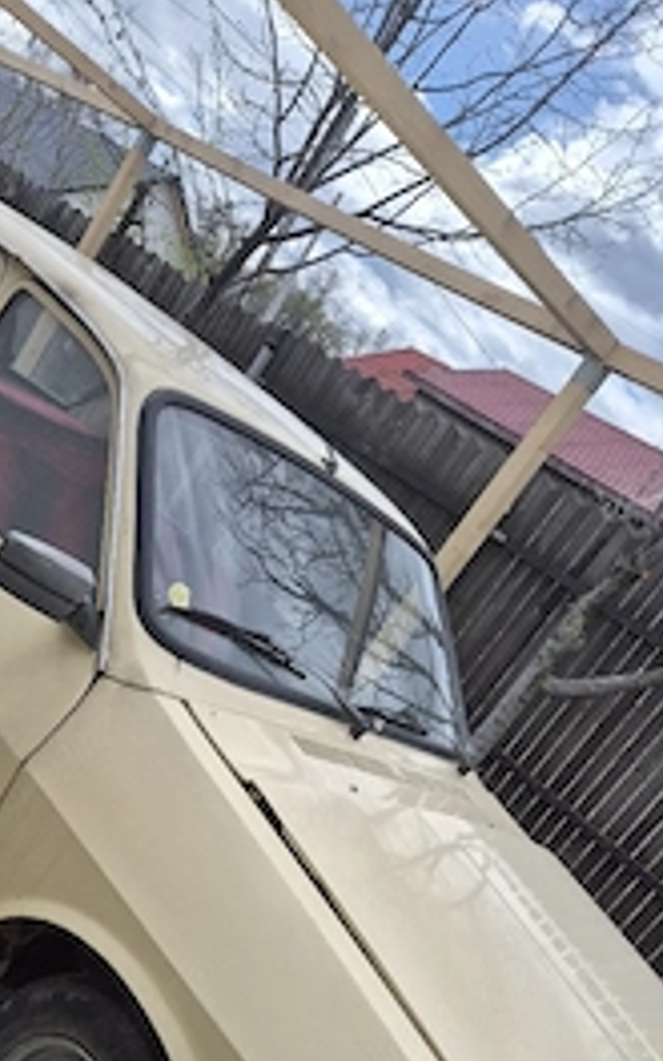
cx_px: 169
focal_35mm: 37
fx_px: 1070
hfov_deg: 33.8
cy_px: 788
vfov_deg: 50.7
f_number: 1.8
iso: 25
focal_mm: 5.4
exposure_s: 1/2000
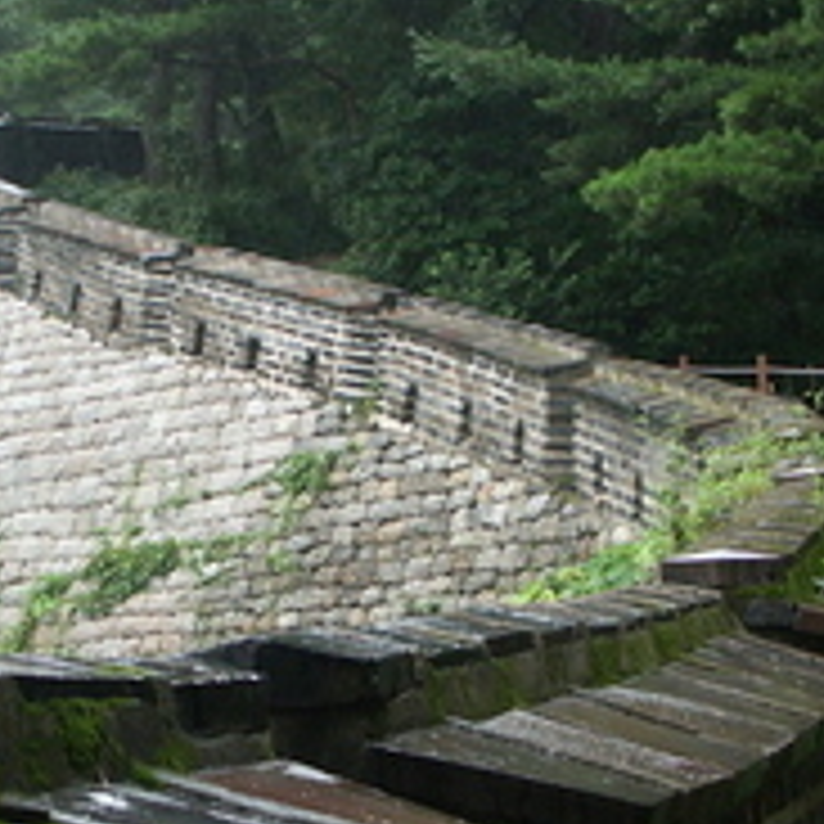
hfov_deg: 16.6
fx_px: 2801
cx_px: 185
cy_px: 543
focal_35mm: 104
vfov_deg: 16.7
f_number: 4
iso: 100
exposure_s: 1/80
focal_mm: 11.12
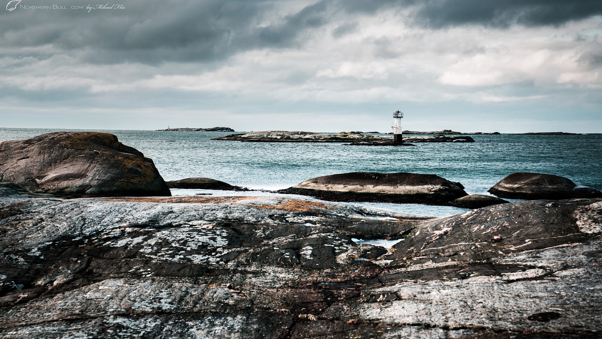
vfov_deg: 16.3
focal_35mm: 74
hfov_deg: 28.6
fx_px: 1181
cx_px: 302
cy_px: 195
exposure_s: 1/250
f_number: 11
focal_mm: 70
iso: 500
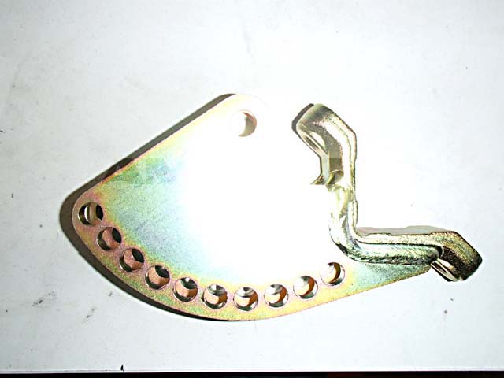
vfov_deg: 49.7
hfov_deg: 63.4
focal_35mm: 28
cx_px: 252
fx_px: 408
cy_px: 189
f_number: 3.9
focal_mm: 5
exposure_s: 1/500
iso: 800
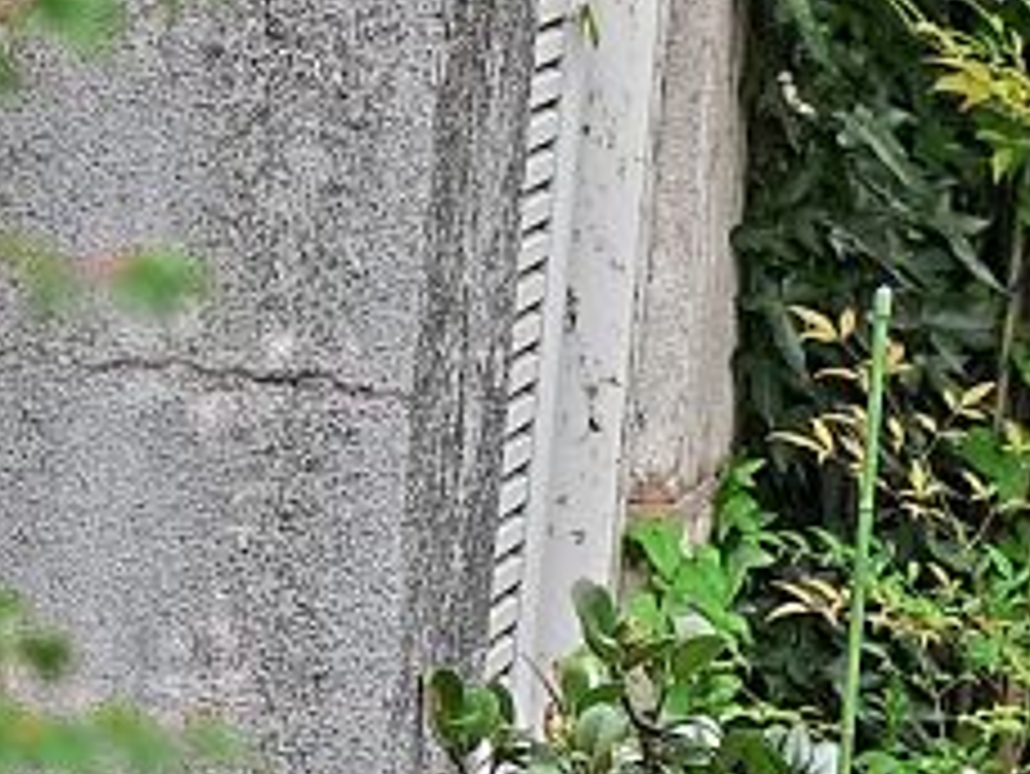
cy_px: 243
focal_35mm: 396
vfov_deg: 3.8
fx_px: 11789
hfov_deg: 4.9
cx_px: 2469
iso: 800
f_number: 2.8
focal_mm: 76
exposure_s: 1/2000
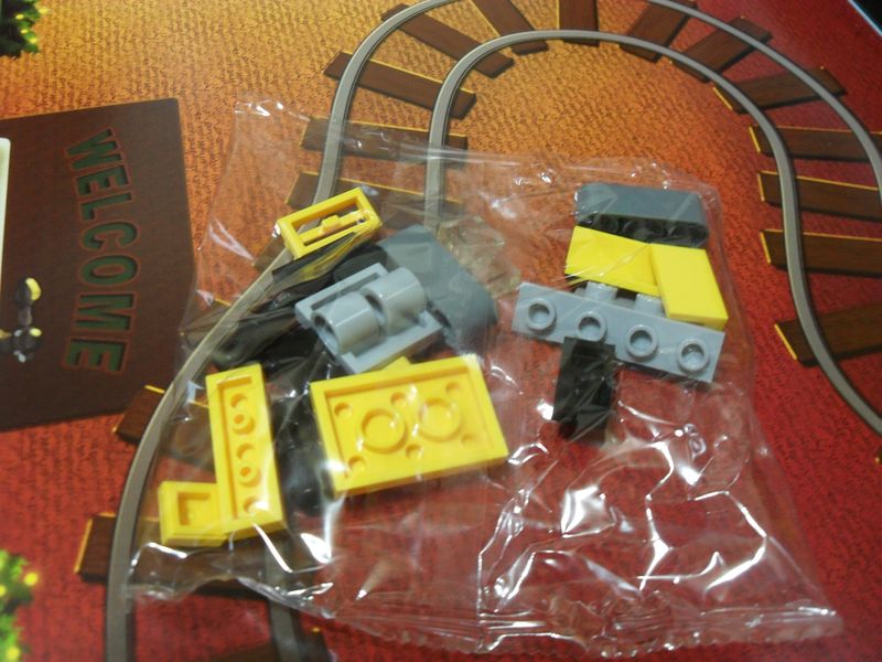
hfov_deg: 52.6
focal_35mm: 35
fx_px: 892
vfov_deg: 40.7
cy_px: 331
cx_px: 441
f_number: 2.8
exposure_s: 1/8
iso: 200
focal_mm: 6.2
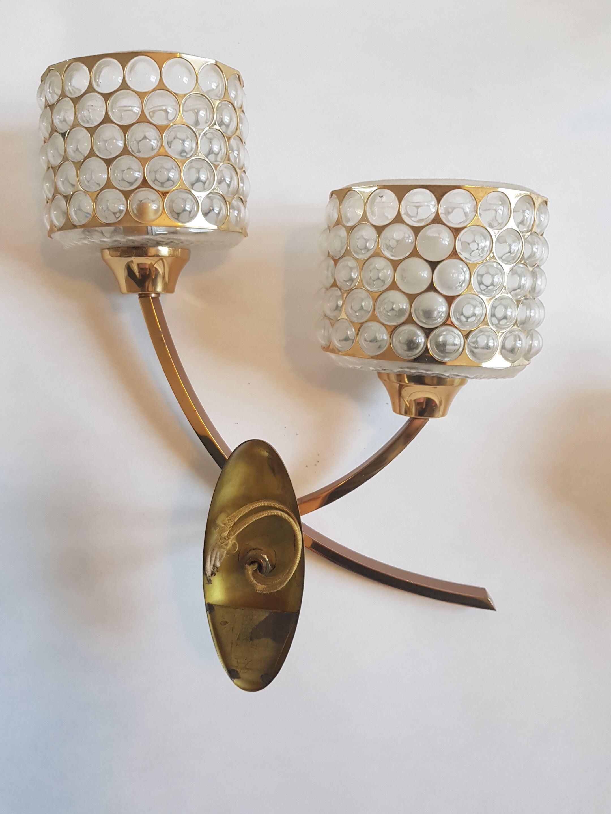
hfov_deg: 53.1
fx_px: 612
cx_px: 306
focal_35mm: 26
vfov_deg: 67.3
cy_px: 407
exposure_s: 1/50
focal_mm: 4.2
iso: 125
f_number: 1.7
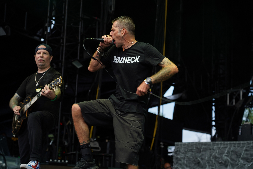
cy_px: 84
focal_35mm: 82
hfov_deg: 24.8
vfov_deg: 16.7
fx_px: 576
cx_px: 126
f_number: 4
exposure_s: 1/100
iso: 200
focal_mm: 82
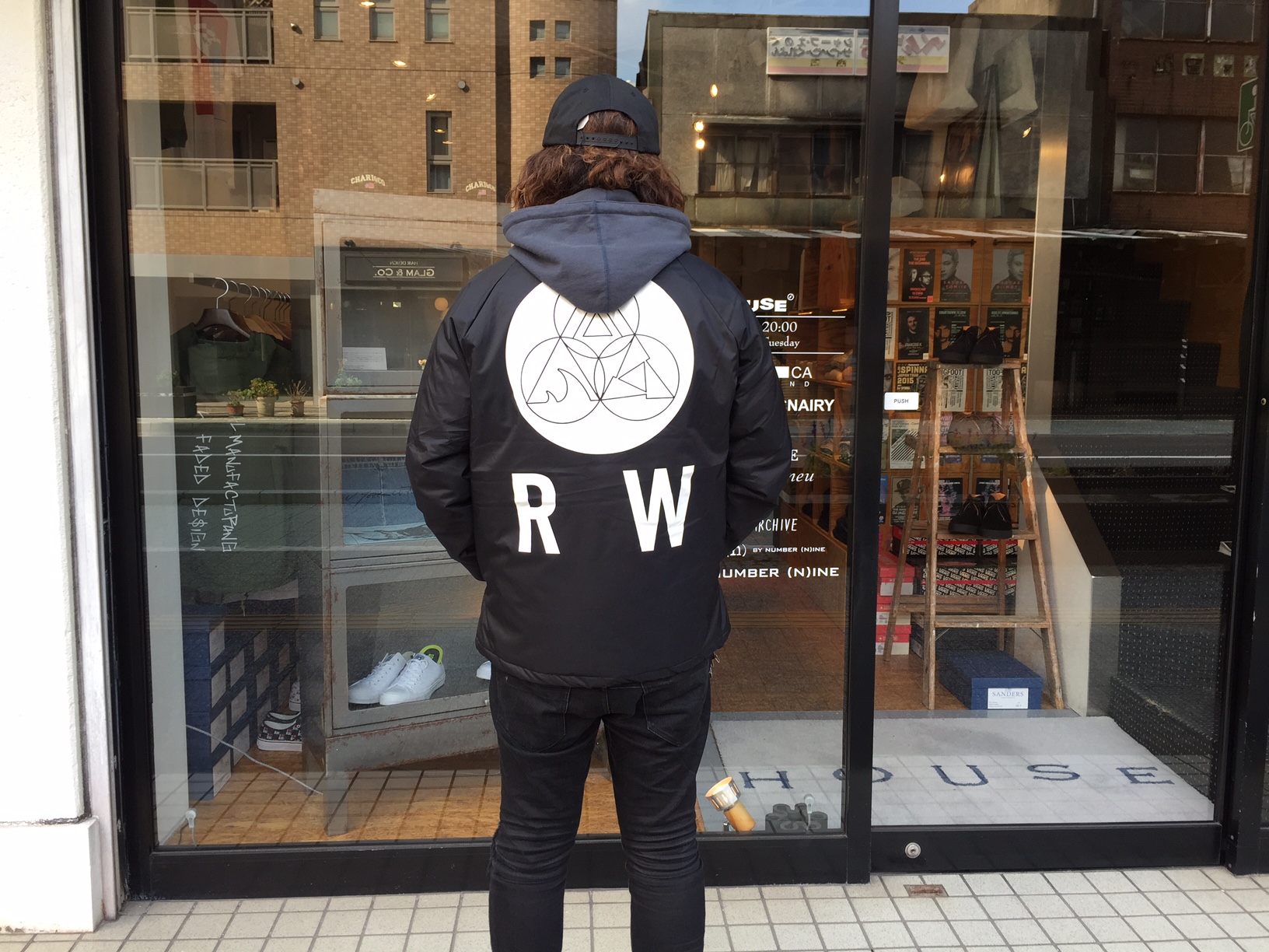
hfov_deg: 61.7
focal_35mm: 29
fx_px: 1063
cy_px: 476
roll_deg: -0.9
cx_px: 634
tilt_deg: -8.1
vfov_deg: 48.2
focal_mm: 4.15
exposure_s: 1/120
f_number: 2.2
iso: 32
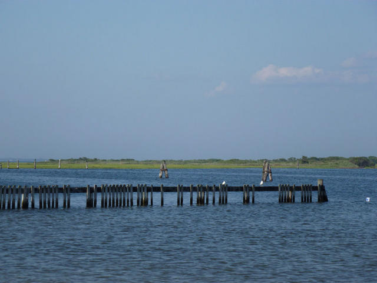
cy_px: 142
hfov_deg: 12.7
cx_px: 188
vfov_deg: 9.6
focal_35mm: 155
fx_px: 1688
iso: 100
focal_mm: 27.7
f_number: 5.3
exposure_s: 1/500
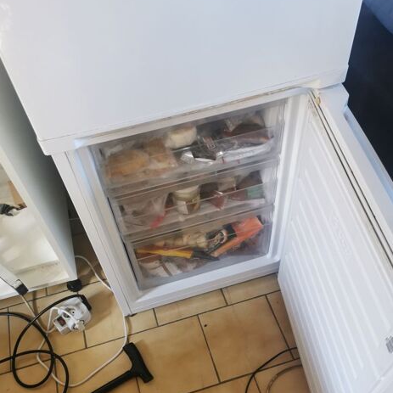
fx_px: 424
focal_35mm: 33
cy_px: 259
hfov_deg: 49.7
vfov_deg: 49.0
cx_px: 190
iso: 400
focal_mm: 5.56
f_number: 1.6
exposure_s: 1/60
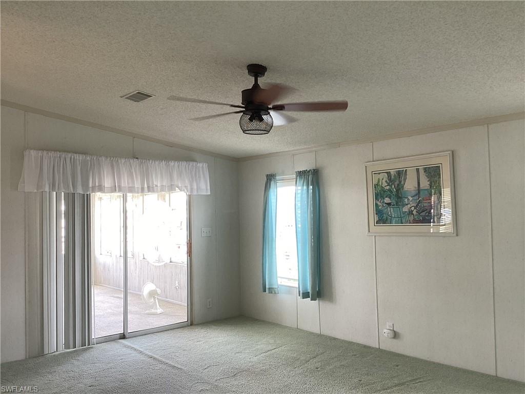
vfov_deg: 45.4
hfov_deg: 58.4
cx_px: 262
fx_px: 470
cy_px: 197
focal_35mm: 31
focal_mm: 3.3
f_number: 2.4
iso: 50
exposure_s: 1/60
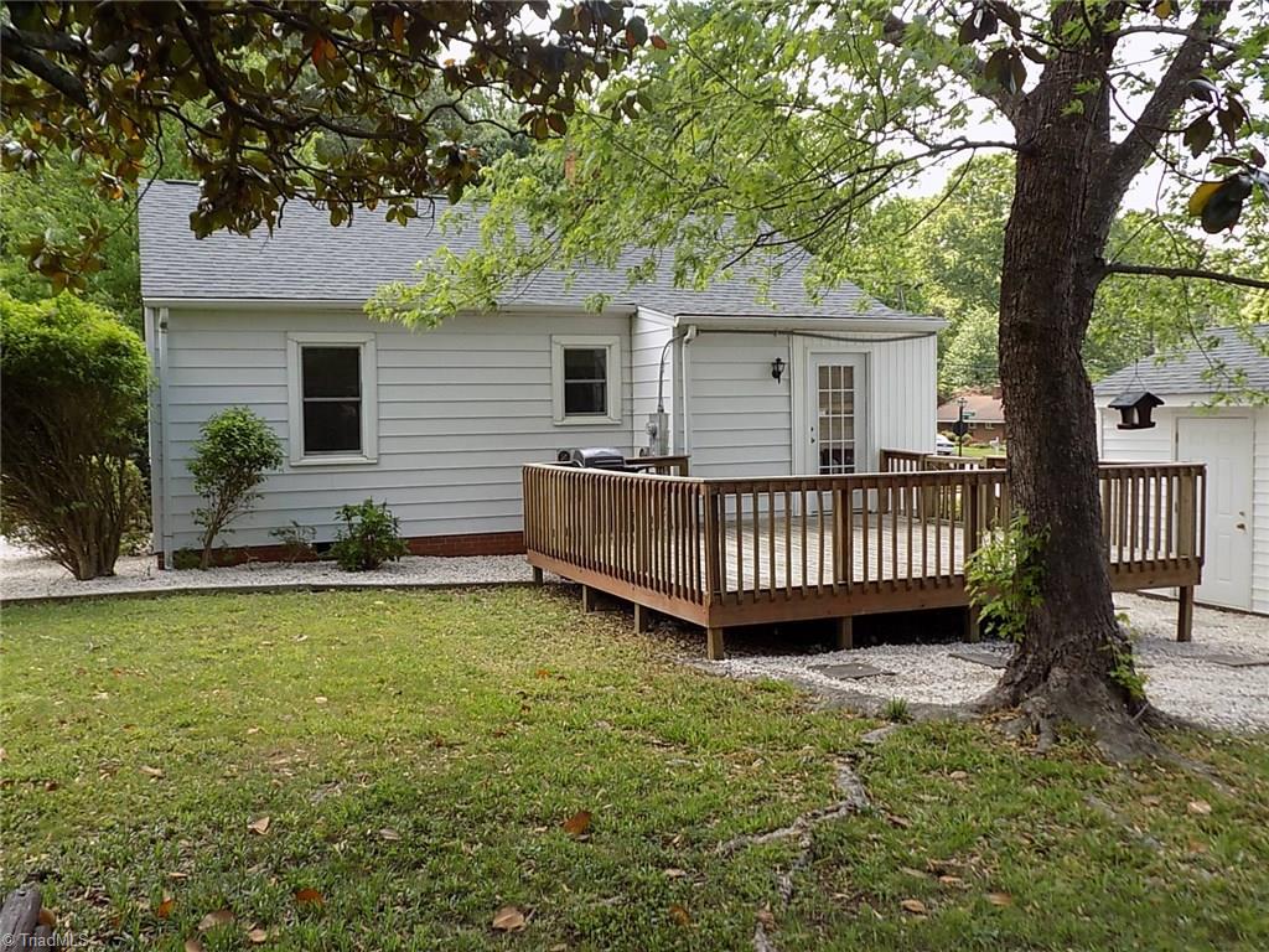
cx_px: 634
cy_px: 476
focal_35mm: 30
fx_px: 1100
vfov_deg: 46.8
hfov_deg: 60.0
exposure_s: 1/250
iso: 80
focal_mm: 5.3
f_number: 3.3
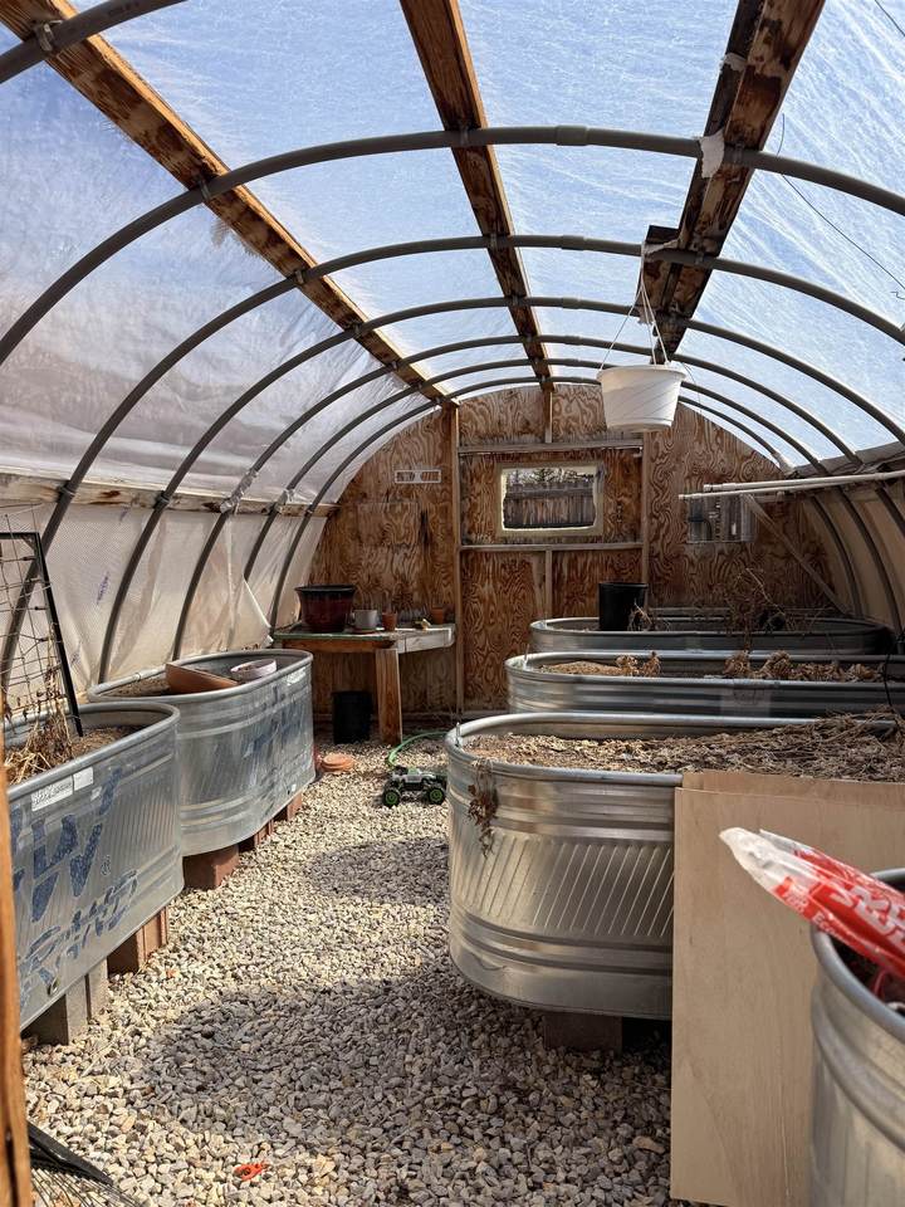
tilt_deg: -3.5
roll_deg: +0.9
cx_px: 452
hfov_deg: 56.8
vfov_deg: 71.6
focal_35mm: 24
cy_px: 604
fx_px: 837
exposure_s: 1/3759
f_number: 1.78
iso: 80
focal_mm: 6.76
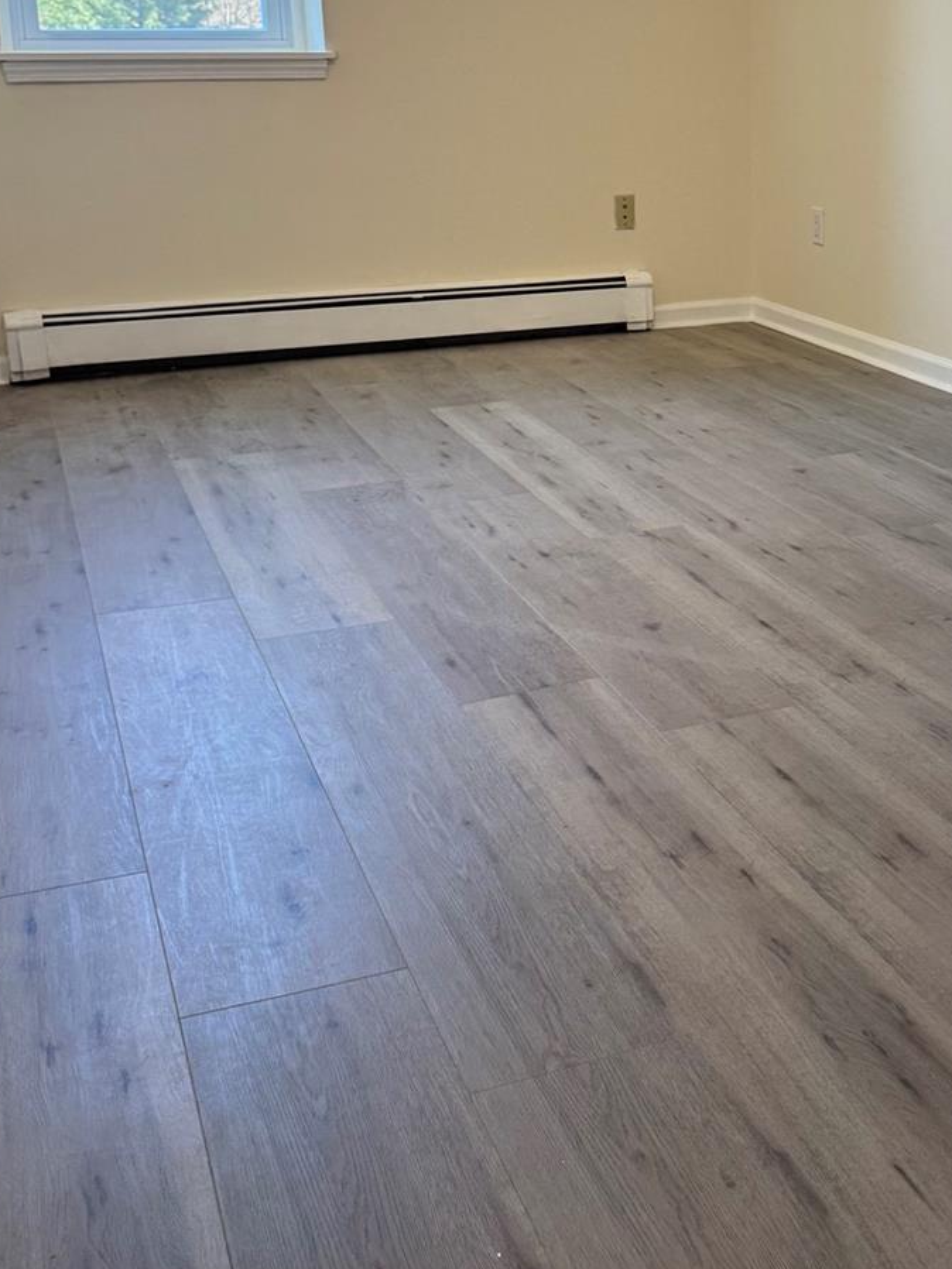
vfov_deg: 44.8
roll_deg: +0.6
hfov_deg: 34.3
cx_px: 725
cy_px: 380
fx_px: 1504
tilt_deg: -10.3
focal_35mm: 41
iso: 125
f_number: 1.78
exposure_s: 1/120
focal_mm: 6.76
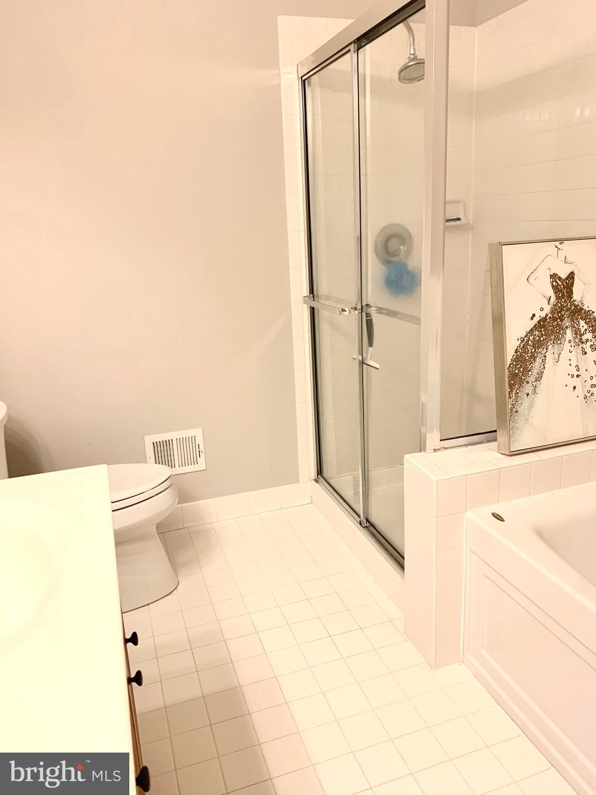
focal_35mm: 26
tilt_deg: -15.8
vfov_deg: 67.3
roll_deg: +3.4
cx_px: 298
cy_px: 398
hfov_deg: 53.1
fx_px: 597
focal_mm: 4.25
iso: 64
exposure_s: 1/60
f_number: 1.8
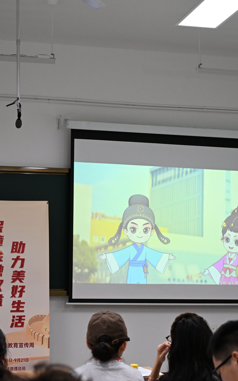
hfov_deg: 19.9
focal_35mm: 65
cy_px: 190
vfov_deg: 31.5
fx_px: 675
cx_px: 74
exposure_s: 1/500
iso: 3600
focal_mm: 42
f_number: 4
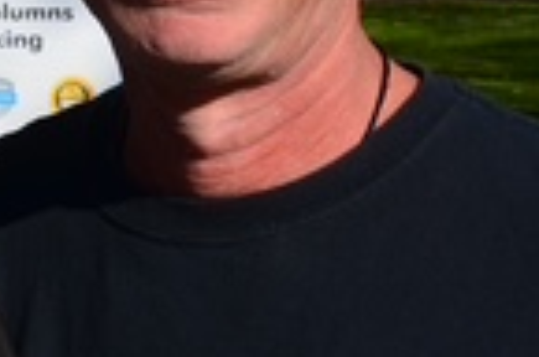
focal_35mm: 146
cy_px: -86
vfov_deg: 9.2
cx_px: -409
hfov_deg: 12.9
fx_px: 2181
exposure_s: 1/160
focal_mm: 22
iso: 100
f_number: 11
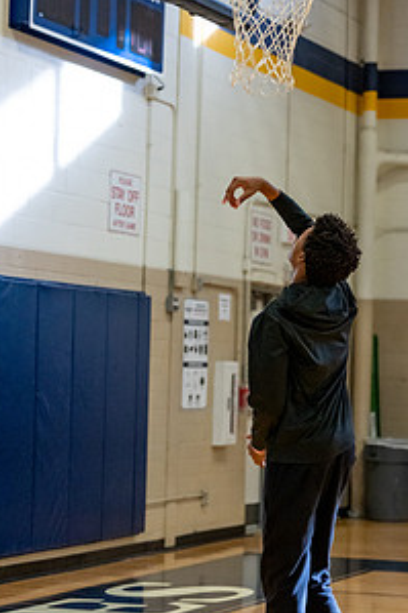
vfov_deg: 16.8
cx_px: 244
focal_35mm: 122
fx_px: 2076
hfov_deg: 11.2
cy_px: 228
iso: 5000
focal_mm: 81
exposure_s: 1/1000
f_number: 2.8
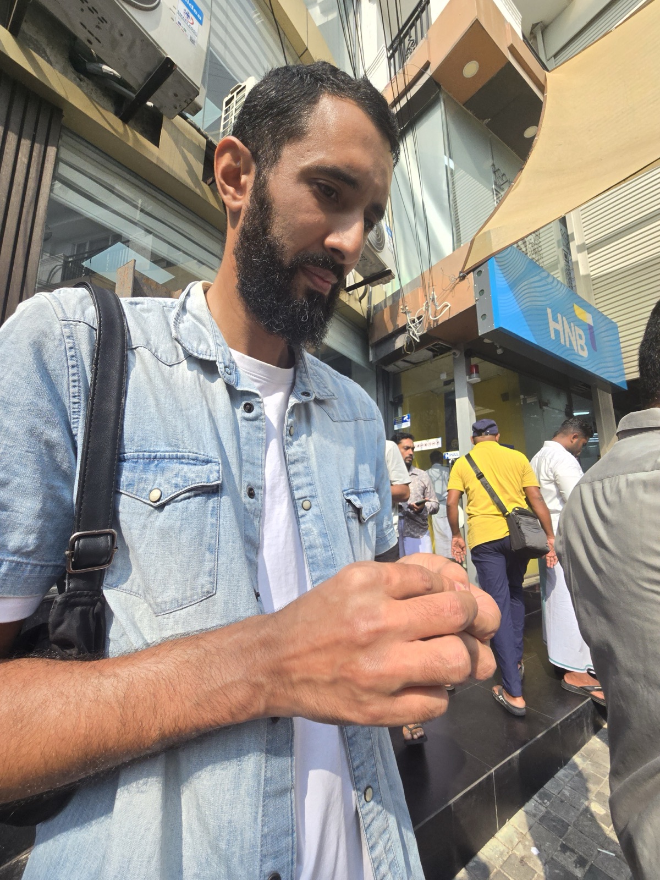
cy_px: 440
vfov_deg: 106.2
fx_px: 330
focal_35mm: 13
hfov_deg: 89.9
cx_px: 330
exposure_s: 1/1525
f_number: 2.2
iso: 50
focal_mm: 2.2
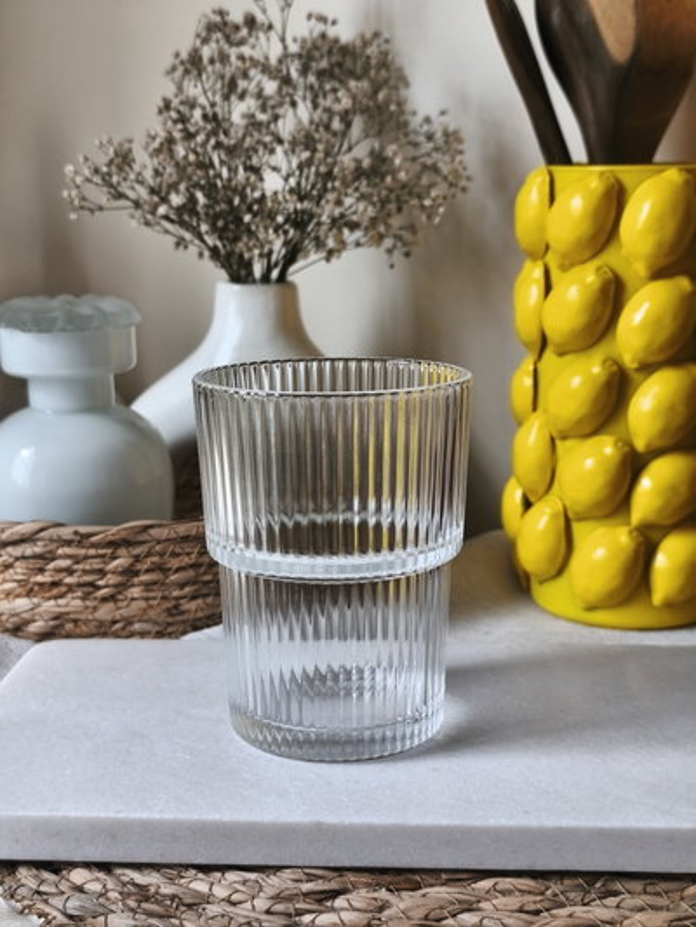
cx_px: 348
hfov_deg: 31.5
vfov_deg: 41.2
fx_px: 1233
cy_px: 464
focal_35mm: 46
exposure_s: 1/100
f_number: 1.65
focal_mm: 6.14
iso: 200
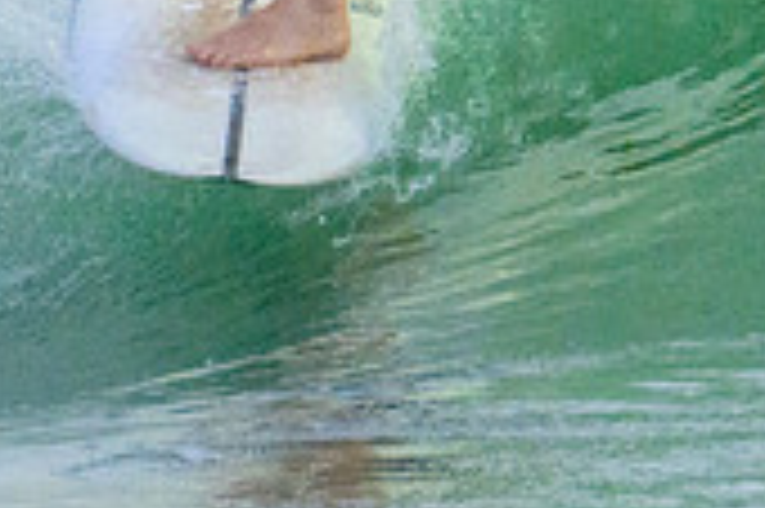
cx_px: 592
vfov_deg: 0.4
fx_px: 79482
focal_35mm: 3744
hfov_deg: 0.6
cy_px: -78
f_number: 13
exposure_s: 1/2000
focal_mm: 800
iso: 3600
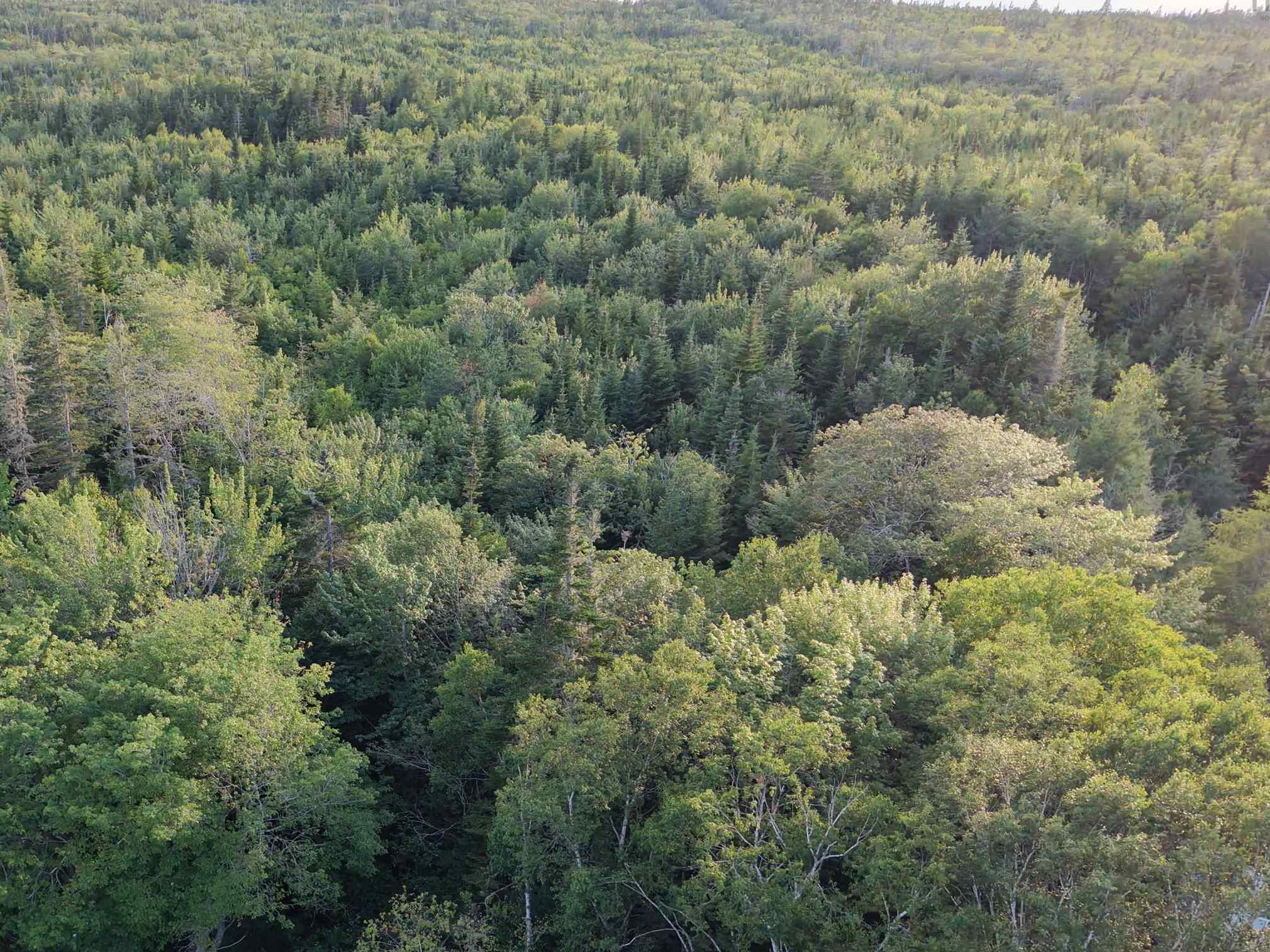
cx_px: 393
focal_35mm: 35
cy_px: 690
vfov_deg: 39.8
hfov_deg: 51.4
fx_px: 1284
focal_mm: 8.67
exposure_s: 1/240
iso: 100
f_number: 1.8
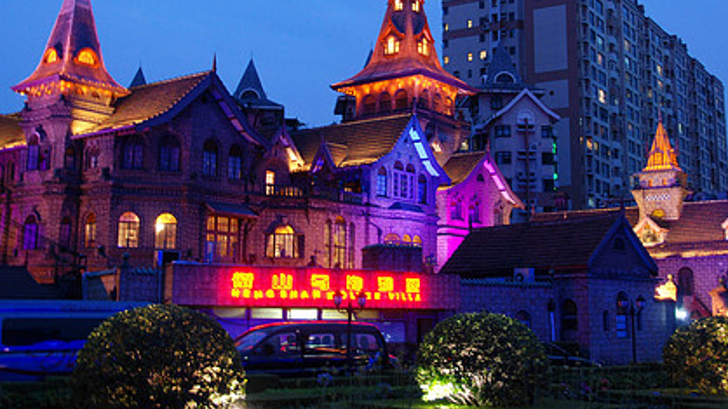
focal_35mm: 48
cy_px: 136
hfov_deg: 42.9
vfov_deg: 24.8
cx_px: 394
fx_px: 926
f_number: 3.8
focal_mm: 22
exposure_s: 1/2
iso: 400
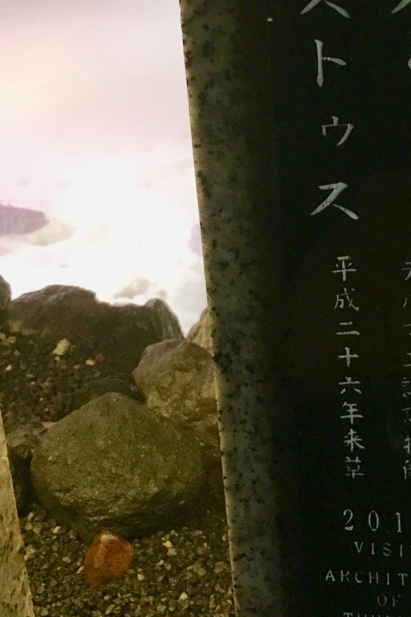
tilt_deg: -18.1
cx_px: 358
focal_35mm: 63
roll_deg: +2.8
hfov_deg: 21.2
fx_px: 1079
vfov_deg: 31.2
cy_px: 131
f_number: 2.2
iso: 200
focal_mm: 4.15
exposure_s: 1/24
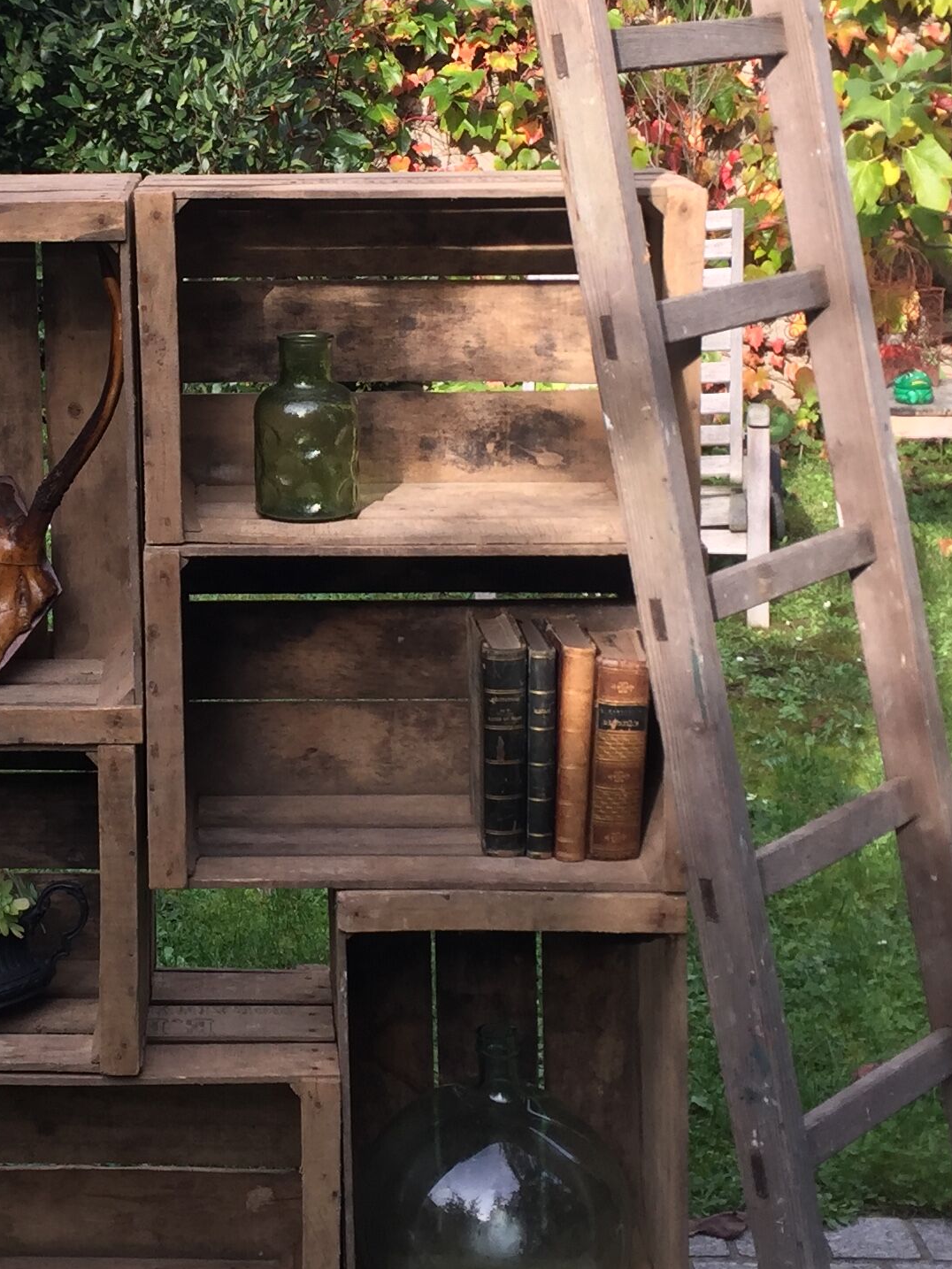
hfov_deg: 21.8
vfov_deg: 29.1
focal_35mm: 66
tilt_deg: -9.1
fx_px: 2419
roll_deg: +1.7
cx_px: 115
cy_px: 365
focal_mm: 4.15
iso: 32
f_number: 2.2
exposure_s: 1/403
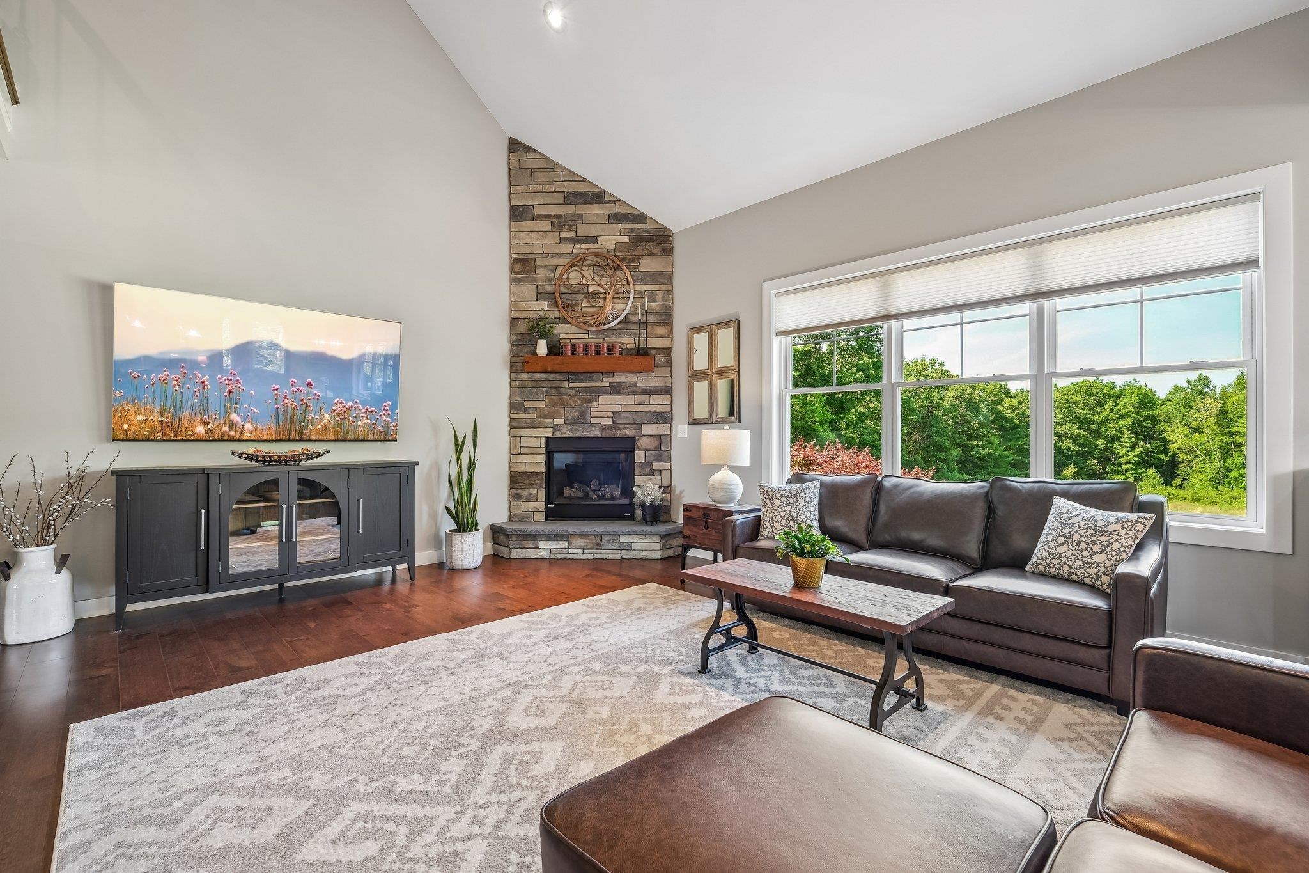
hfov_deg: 100.4
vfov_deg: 77.3
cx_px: 654
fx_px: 545
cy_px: 436
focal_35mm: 15
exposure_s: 1/7
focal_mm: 10
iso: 200
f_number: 5.6
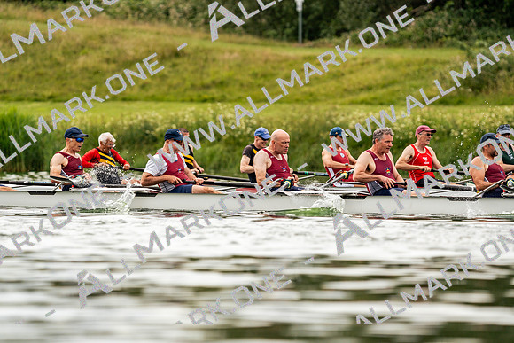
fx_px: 5769
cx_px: 257
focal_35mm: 404
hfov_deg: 5.1
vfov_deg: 3.4
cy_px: 172
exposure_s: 1/2000
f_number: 6.3
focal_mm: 404
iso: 400
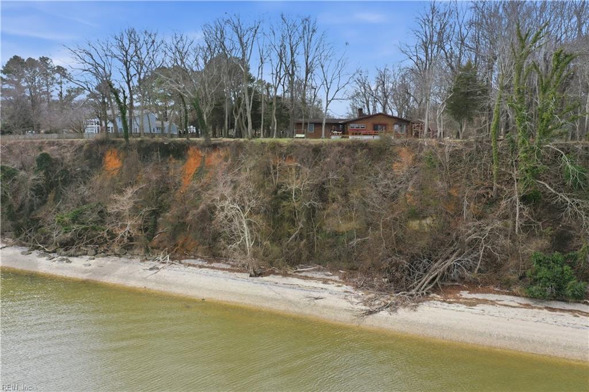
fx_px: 458
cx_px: 294
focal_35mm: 28
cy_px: 196
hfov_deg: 65.5
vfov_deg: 46.4
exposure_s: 1/320
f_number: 5.6
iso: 100
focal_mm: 10.3
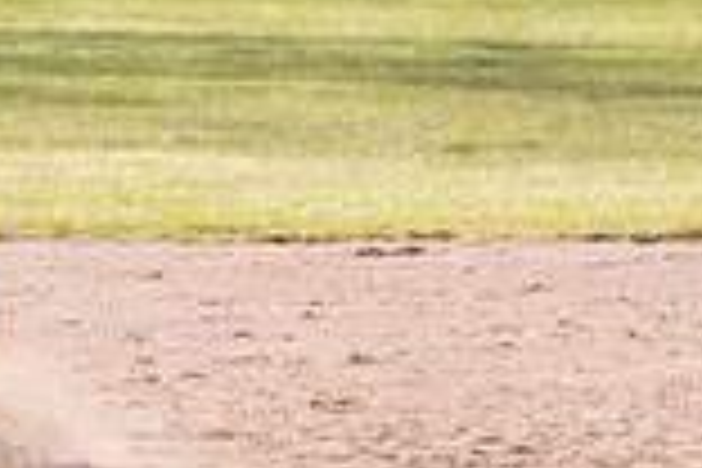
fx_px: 21741
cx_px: -333
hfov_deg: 1.8
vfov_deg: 1.2
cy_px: 270
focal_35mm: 1115
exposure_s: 1/1600
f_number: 5.6
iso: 1000
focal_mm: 200
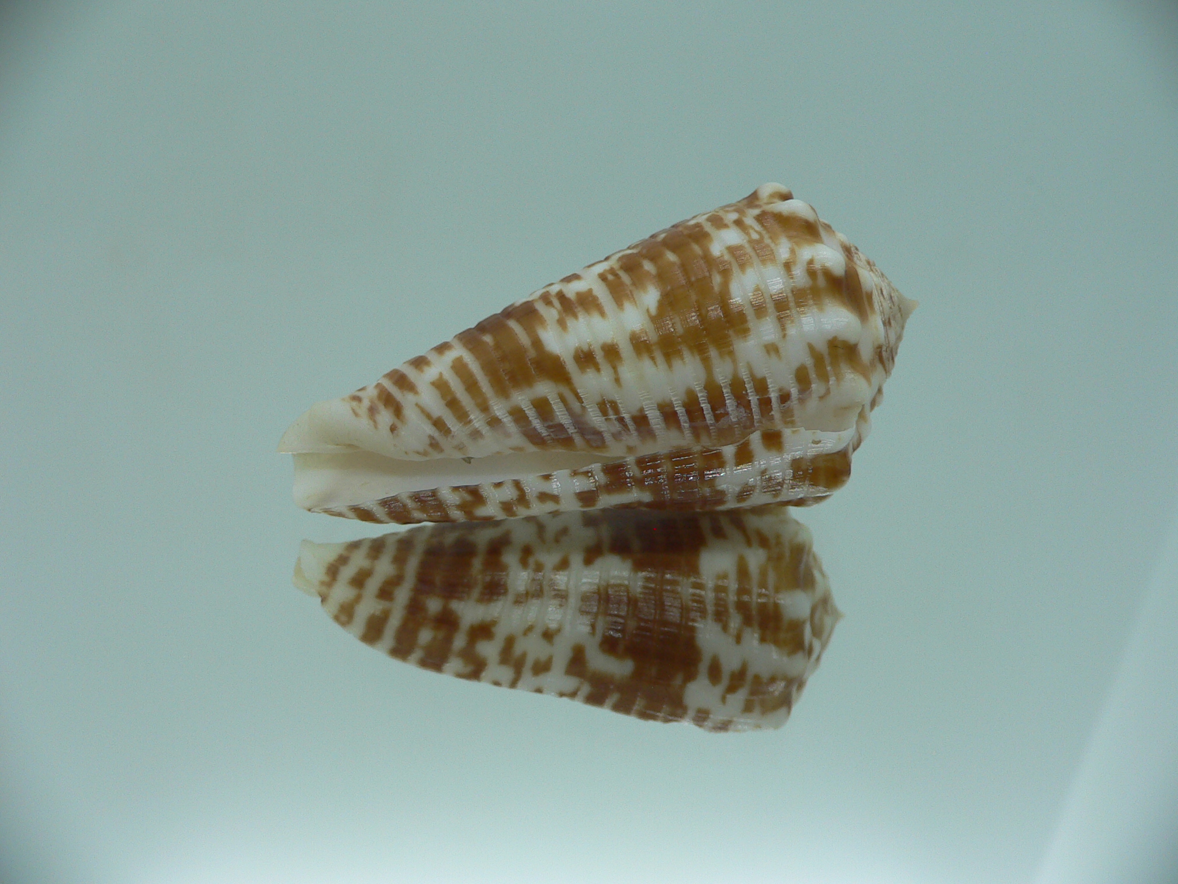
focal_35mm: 35
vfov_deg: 40.7
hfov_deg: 52.6
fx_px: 1191
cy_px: 442
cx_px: 589
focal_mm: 4.6
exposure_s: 1/60
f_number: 2.8
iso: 80
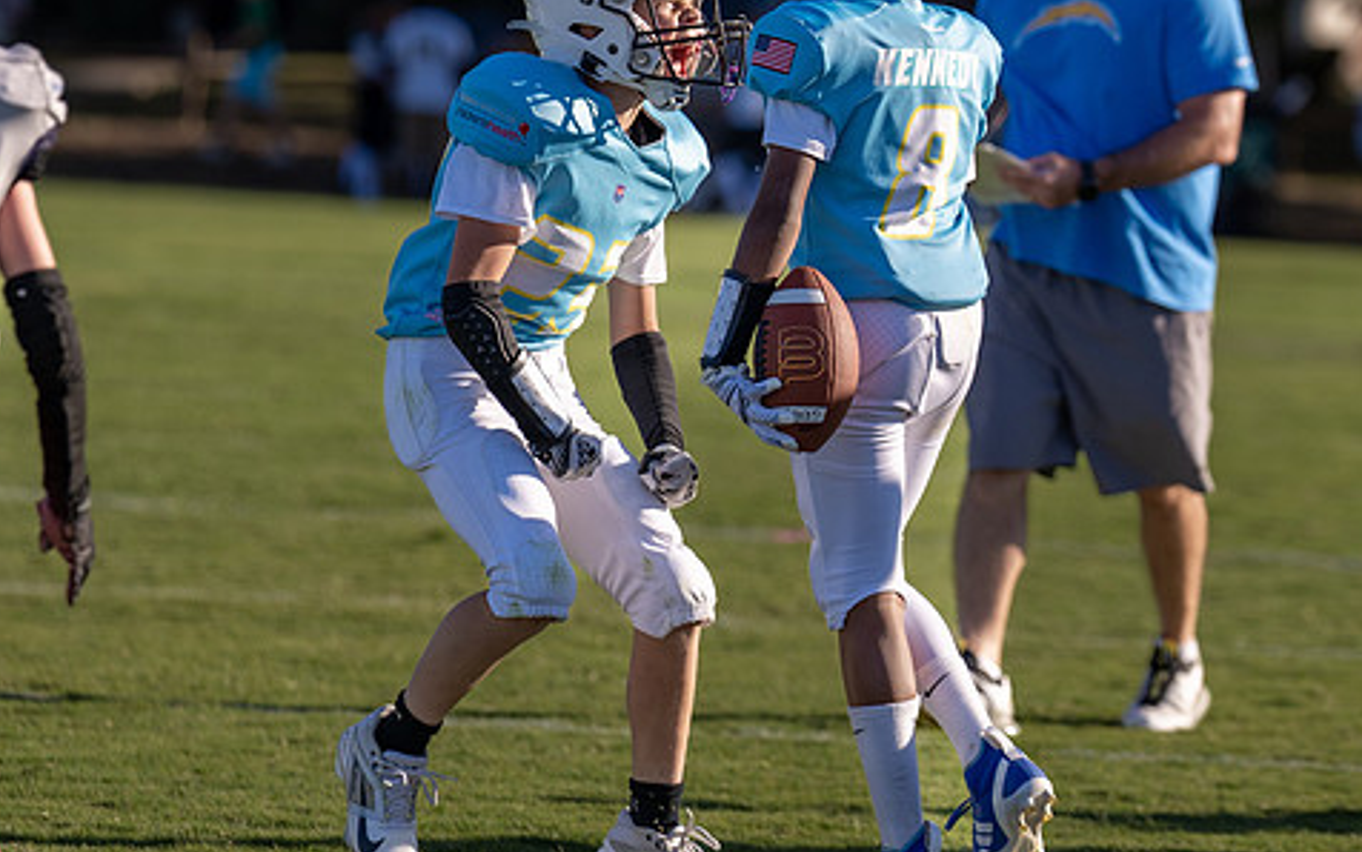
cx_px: 912
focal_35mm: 328
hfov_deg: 6.4
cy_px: 170
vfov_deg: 4.0
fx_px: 12181
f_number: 2.8
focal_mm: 144
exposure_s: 1/2000
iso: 100
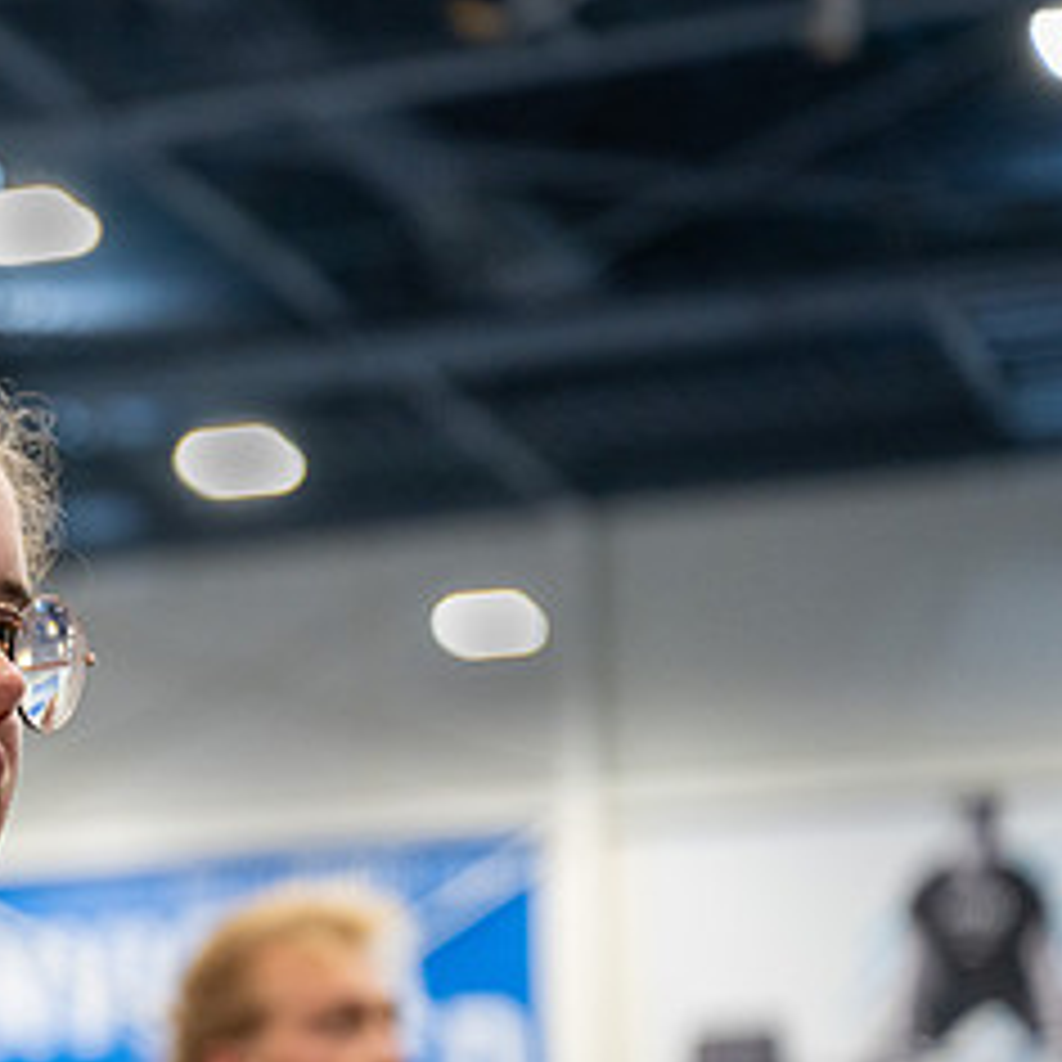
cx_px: -40
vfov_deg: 14.8
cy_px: 866
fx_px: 4061
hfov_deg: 14.6
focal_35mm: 117
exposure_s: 1/125
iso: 1000
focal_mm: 56
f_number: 2.8
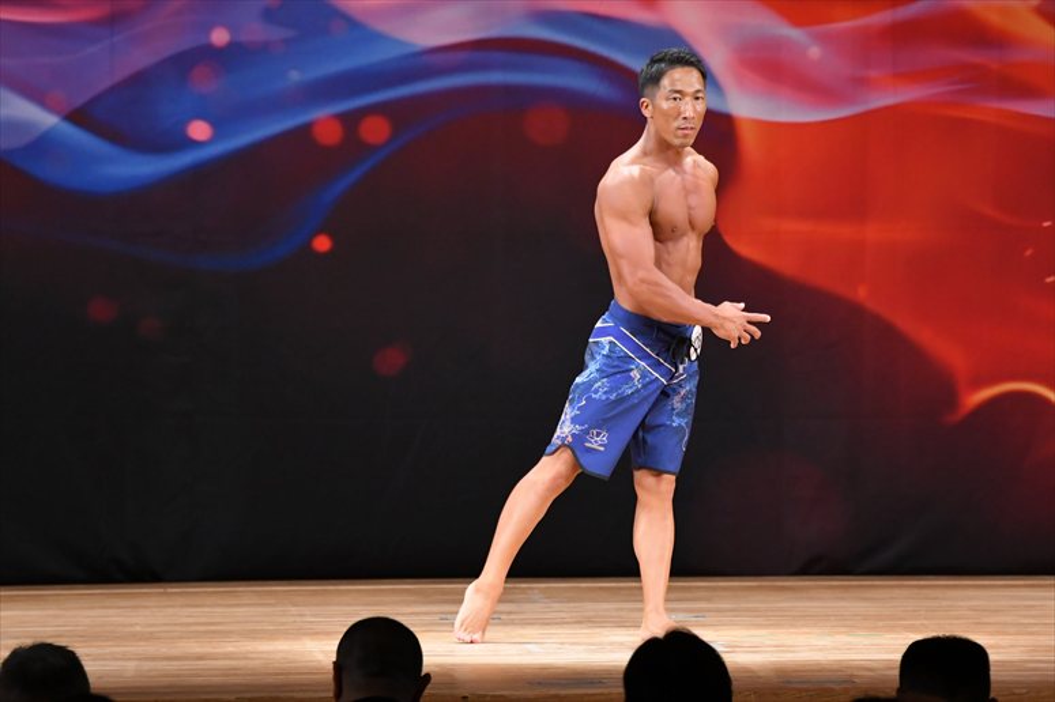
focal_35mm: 255
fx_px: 7469
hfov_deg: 8.1
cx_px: 528
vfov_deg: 5.4
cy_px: 351
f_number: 5.6
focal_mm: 170
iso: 3200
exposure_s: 1/400
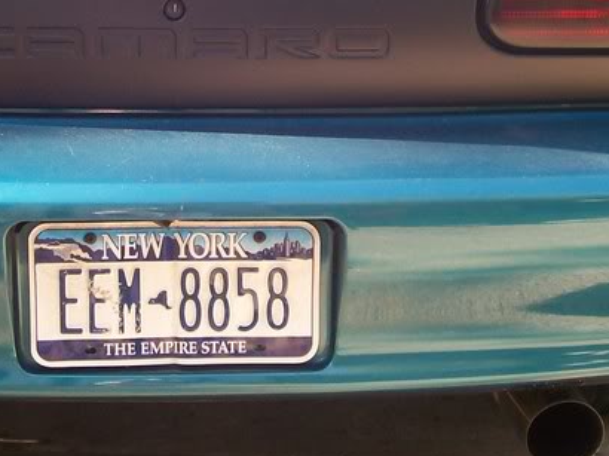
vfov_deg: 16.3
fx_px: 1582
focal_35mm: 90
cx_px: 229
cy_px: 107
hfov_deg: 21.7
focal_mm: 6
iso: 80
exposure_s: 1/117
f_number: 2.7
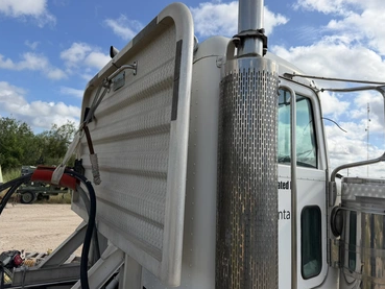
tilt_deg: +9.6
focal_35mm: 26
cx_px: 186
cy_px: 138
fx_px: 289
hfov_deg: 67.3
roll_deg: -4.7
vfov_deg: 53.1
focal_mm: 6.76
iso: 80
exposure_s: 1/4167
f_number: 1.78
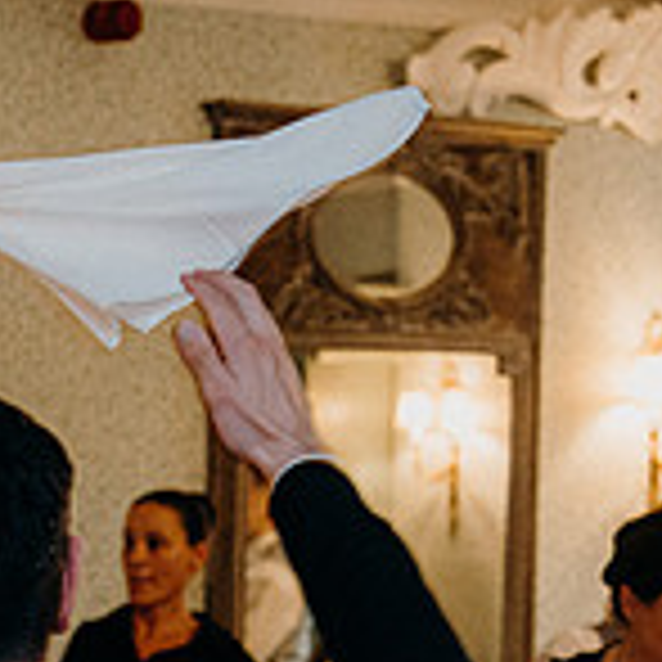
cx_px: -329
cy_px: 759
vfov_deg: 10.5
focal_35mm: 164
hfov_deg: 10.3
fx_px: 3548
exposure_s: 1/160
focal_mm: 49
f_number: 3.5
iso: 2500
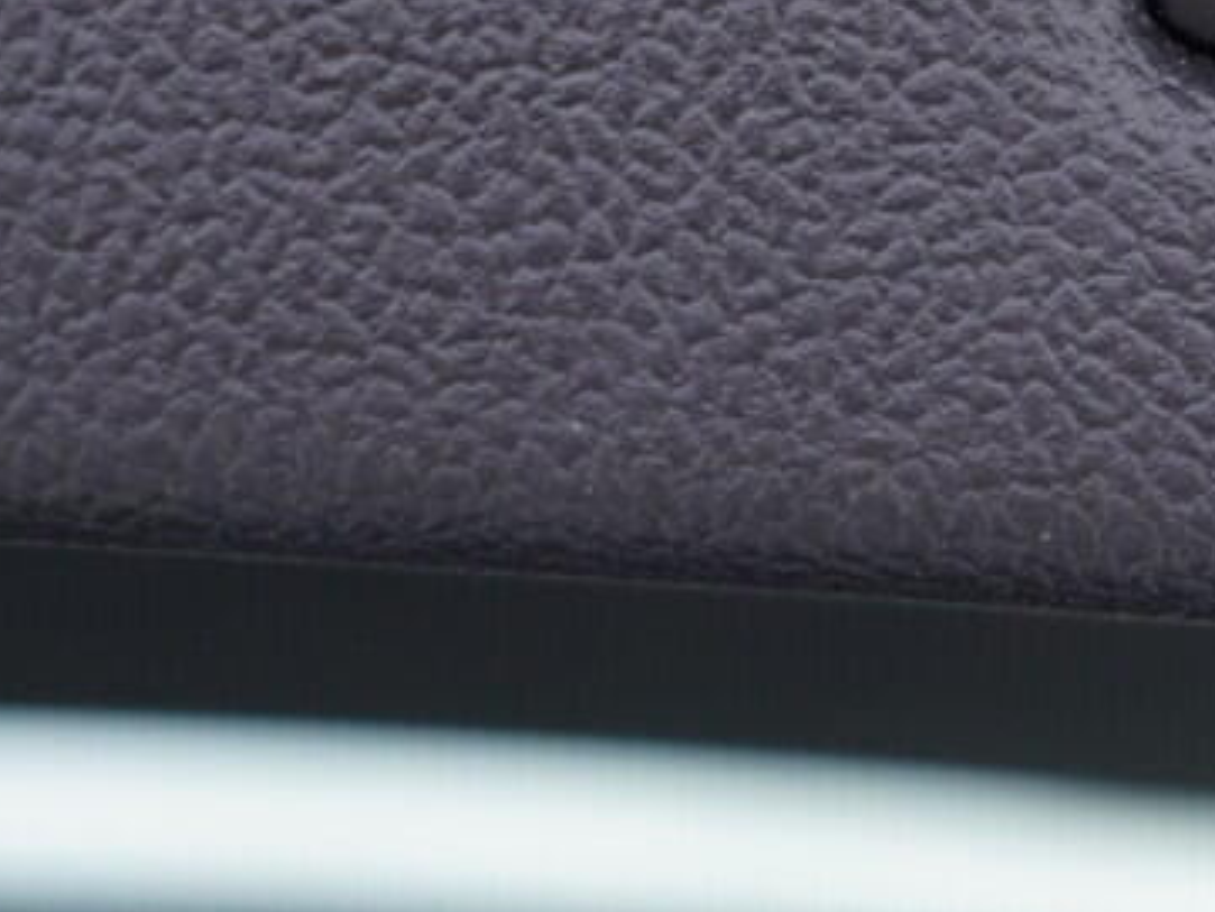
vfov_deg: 10.4
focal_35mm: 138
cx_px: 1454
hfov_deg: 13.9
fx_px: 4845
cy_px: -421
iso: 250
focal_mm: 24
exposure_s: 1/40
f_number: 2.8
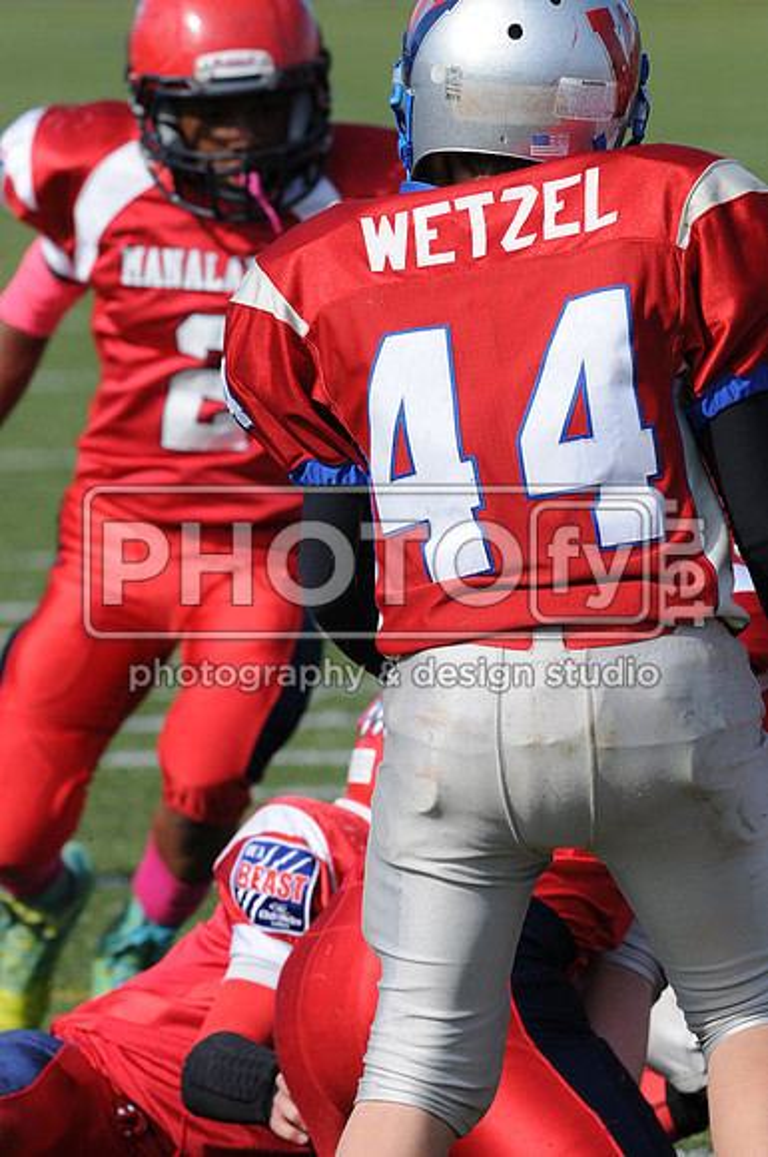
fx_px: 14442
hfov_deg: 3.0
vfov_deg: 4.6
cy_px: 578
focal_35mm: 450
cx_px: 384
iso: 200
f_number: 8
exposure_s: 1/500
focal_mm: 300
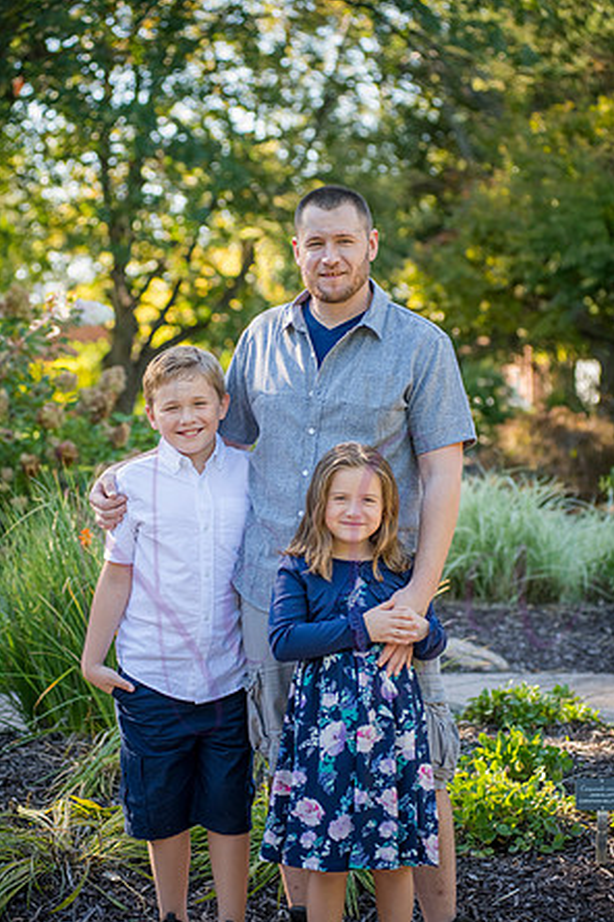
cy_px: 463
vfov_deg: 25.1
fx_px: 2072
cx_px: 307
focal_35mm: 81
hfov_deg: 16.9
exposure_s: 1/400
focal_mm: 80
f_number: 4
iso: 400
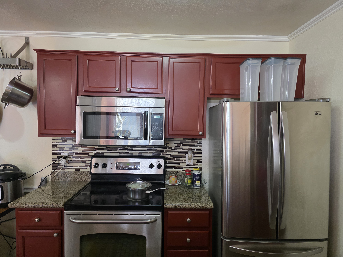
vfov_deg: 58.9
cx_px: 172
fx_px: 228
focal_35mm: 23
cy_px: 128
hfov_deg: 73.9
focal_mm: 6.3
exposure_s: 1/120
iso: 640
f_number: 1.7
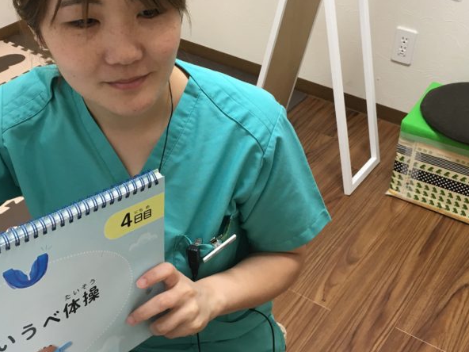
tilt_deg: -36.2
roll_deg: +0.3
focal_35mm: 49
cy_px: 167
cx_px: 214
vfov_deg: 29.7
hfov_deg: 38.9
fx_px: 664
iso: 80
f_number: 2.2
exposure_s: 1/30
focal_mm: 4.15
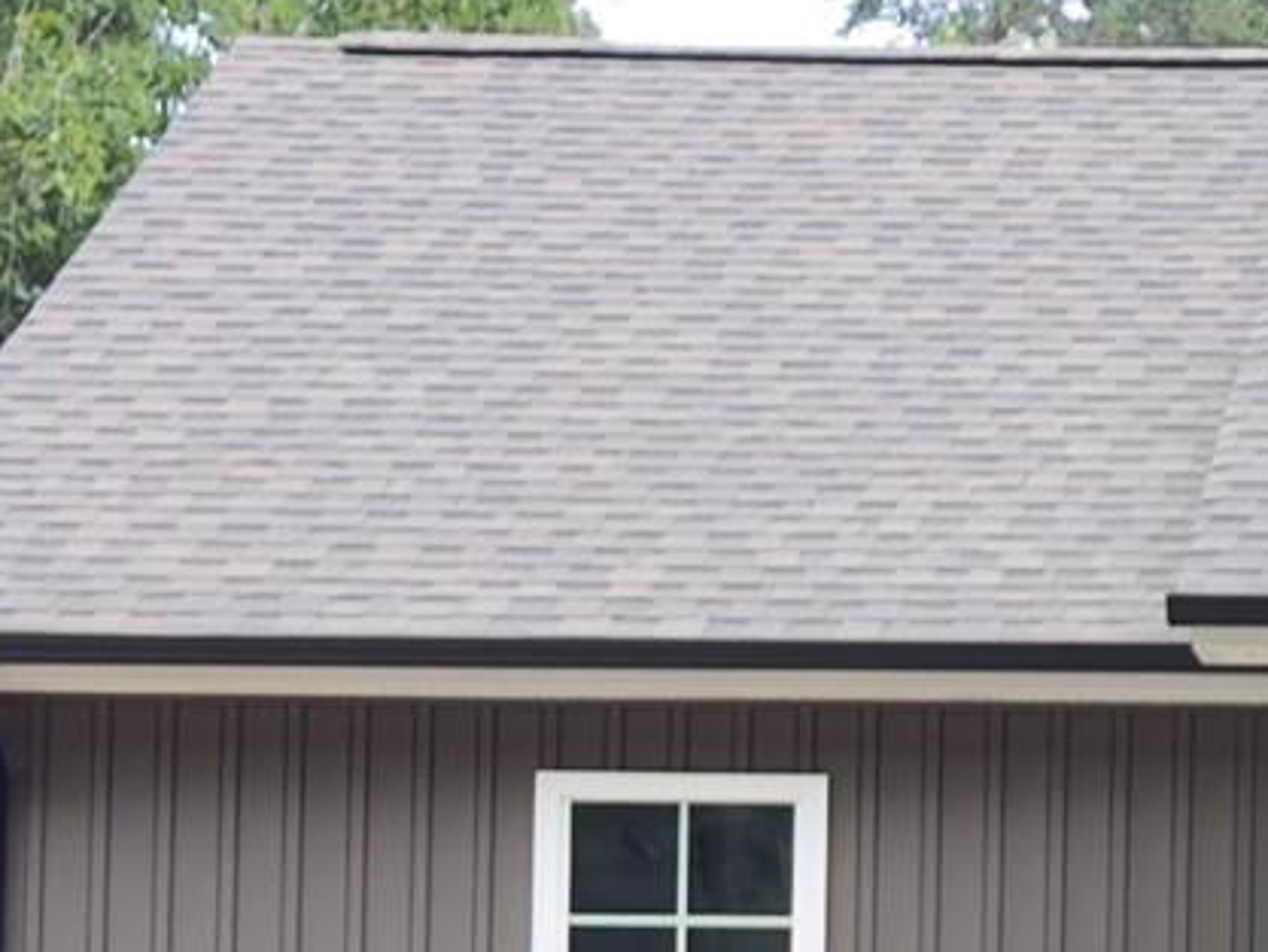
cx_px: 2454
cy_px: 985
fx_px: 8281
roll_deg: +0.3
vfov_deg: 6.6
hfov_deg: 8.4
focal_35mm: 226
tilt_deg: +4.1
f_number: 1.78
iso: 80
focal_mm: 6.76
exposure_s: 1/188
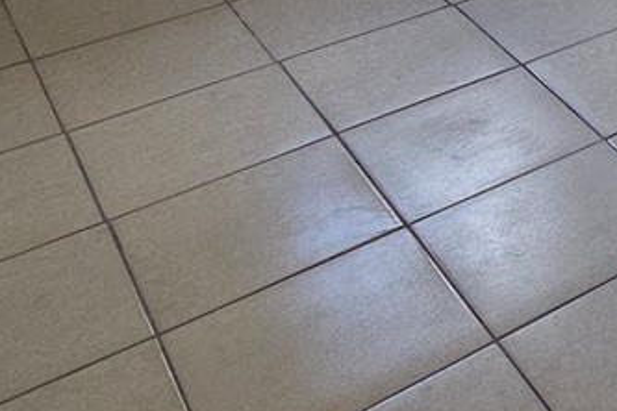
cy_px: -237
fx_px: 1114
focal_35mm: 65
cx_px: 1023
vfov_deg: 18.2
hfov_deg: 22.5
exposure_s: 1/120
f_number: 2.2
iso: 64
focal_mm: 2.2
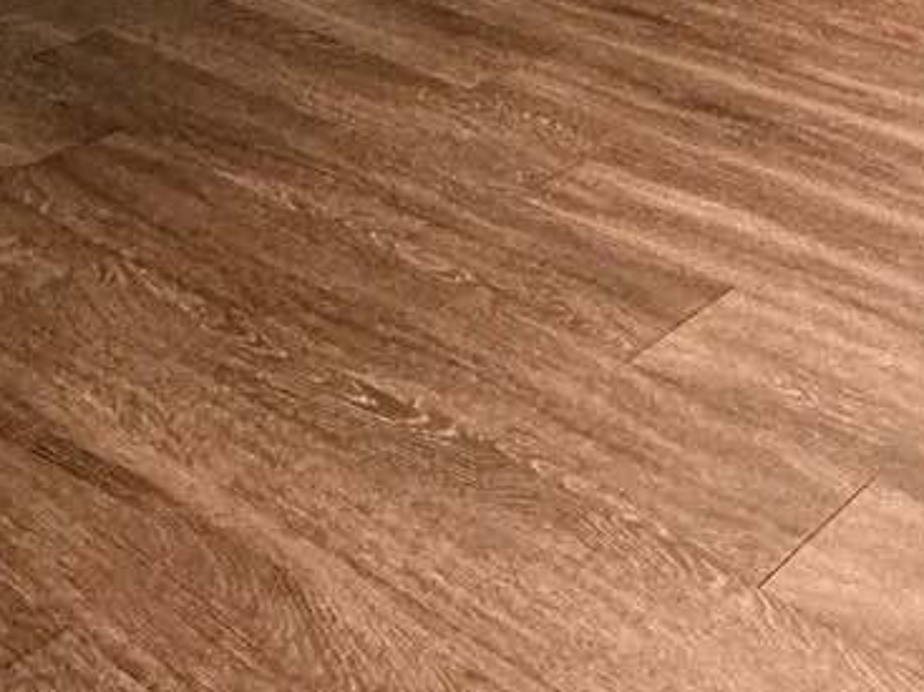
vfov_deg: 17.5
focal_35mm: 61
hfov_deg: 27.2
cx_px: 1161
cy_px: -679
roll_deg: -2.2
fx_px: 1628
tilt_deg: -0.7
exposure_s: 1/60
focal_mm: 2.22
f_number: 2.2
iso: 500
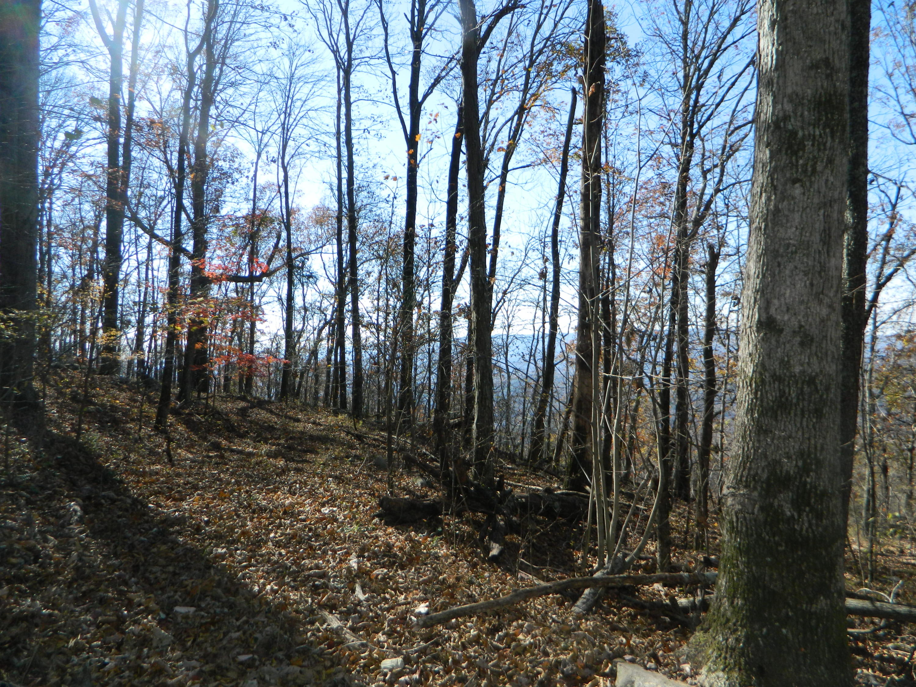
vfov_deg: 54.9
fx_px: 662
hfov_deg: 69.4
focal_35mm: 25
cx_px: 458
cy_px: 344
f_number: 3.1
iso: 110
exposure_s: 1/640
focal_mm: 4.5
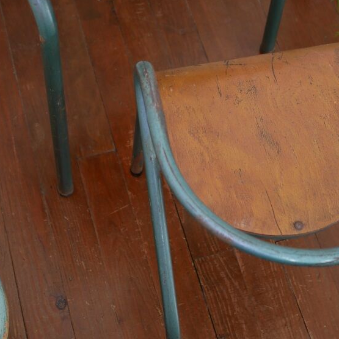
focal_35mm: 82
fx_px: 909
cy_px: 48
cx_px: 179
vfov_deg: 20.8
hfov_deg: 21.1
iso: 200
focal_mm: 20
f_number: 1.8
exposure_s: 1/125
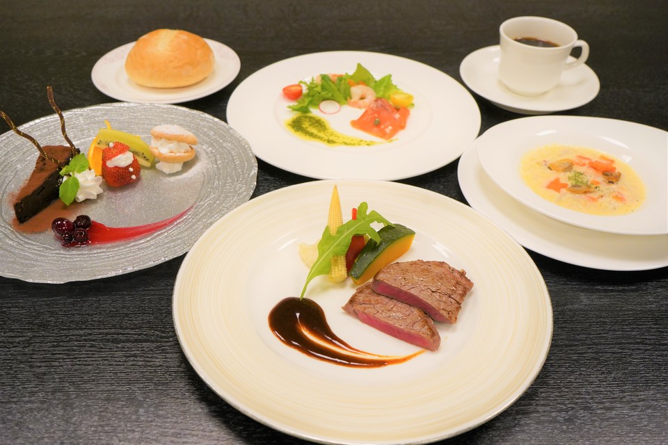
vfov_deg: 40.0
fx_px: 612
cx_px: 334
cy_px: 222
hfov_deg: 57.2
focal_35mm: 33
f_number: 7.1
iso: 2500
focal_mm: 33
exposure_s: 1/125
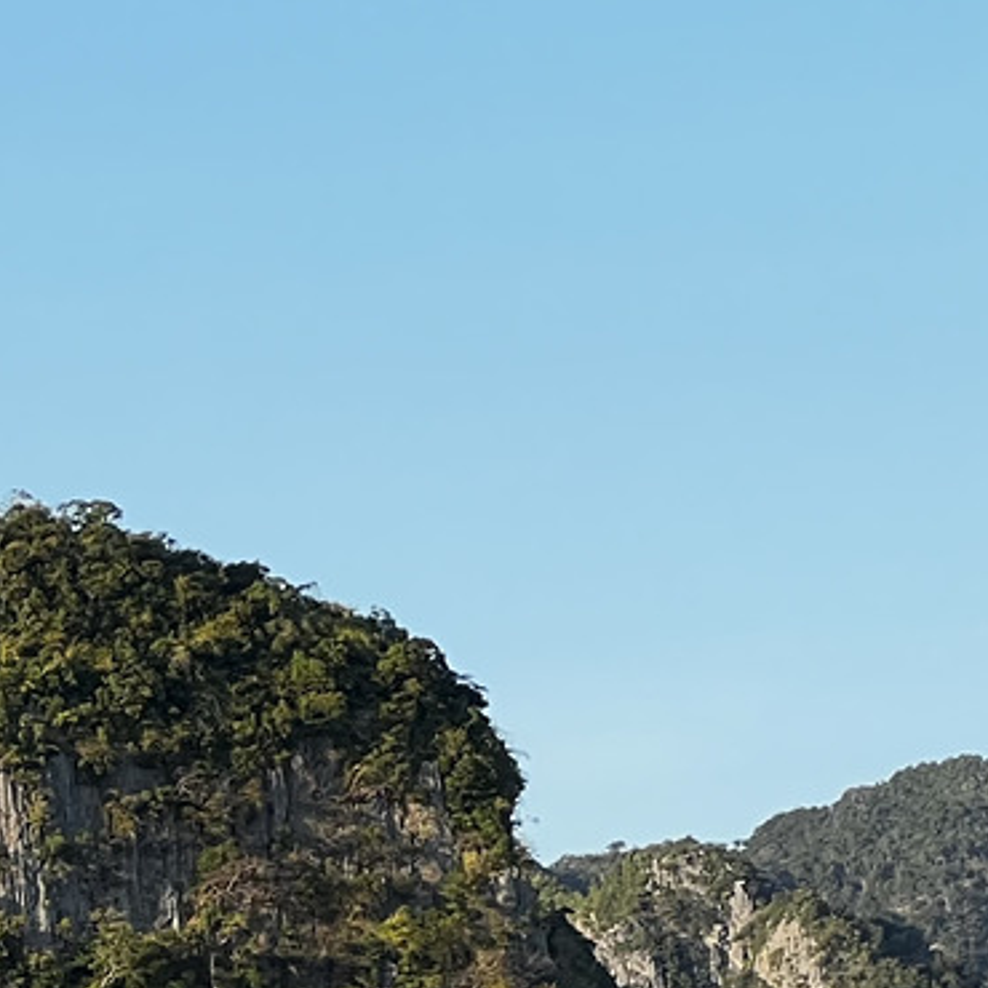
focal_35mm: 294
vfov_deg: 5.9
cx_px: -1007
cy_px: 1469
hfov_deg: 5.8
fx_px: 9494
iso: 32
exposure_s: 1/266
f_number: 2.8
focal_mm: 9
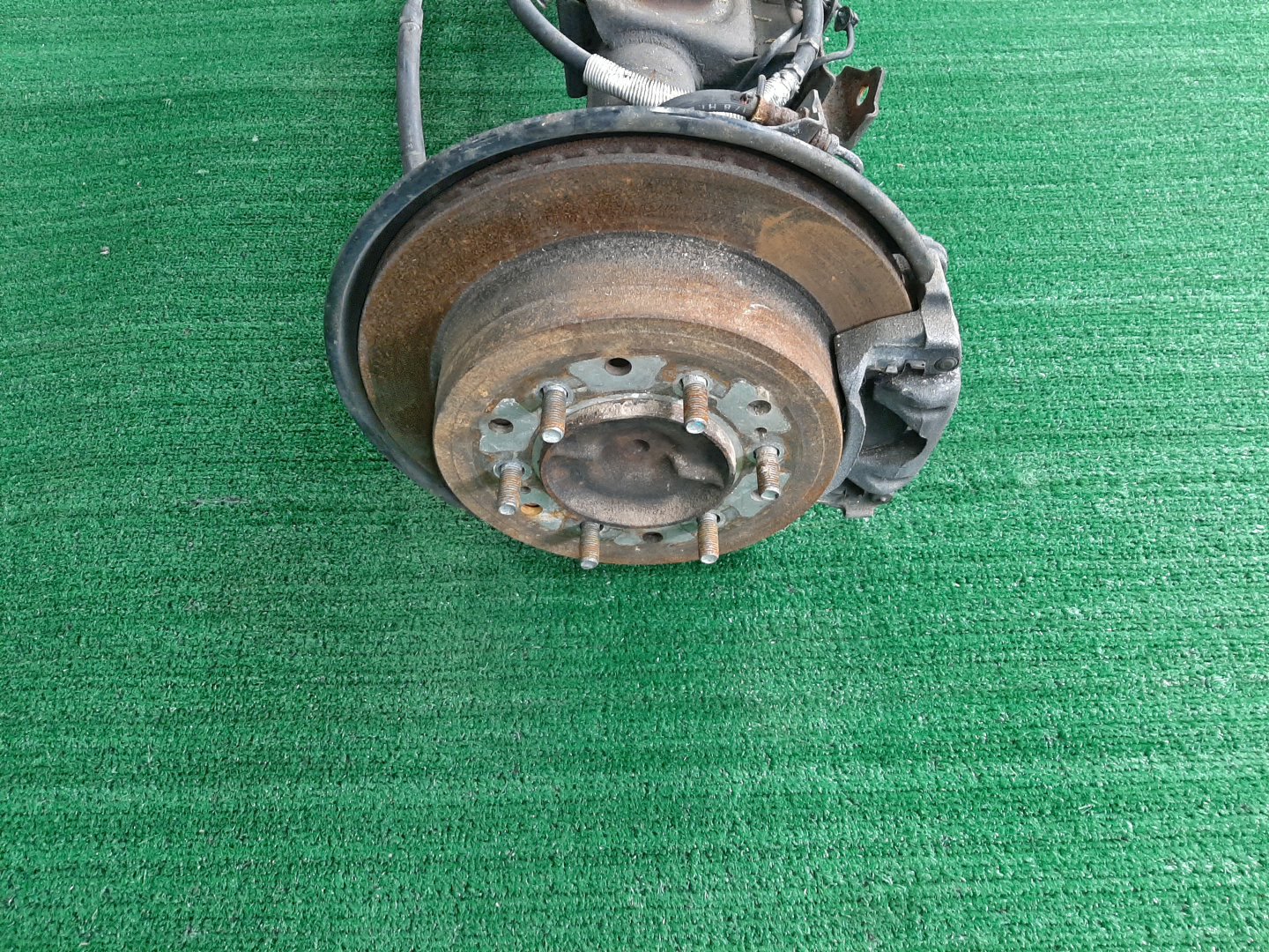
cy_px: 476
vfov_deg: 53.1
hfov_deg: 67.3
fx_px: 953
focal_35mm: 26
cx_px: 634
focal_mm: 3.93
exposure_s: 1/50
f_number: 1.7
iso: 181
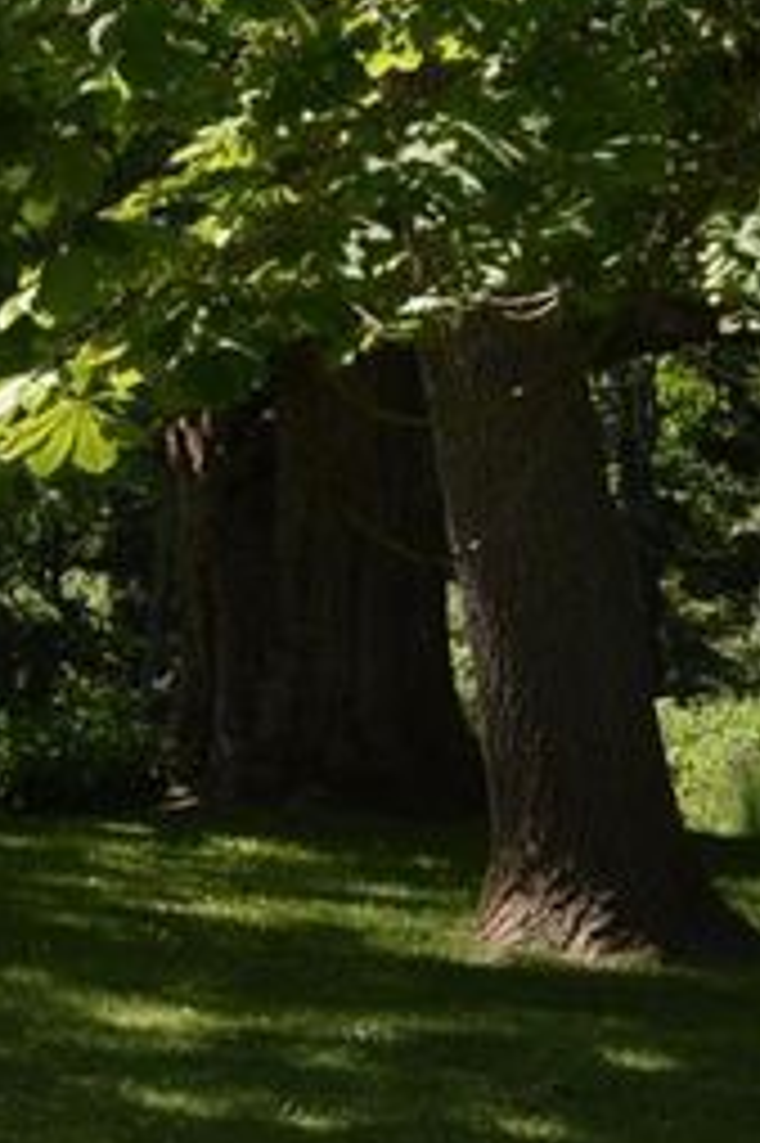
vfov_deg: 14.0
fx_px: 4598
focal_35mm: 145
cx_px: -1205
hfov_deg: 8.5
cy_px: 97
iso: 100
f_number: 6.3
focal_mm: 24
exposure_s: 1/160
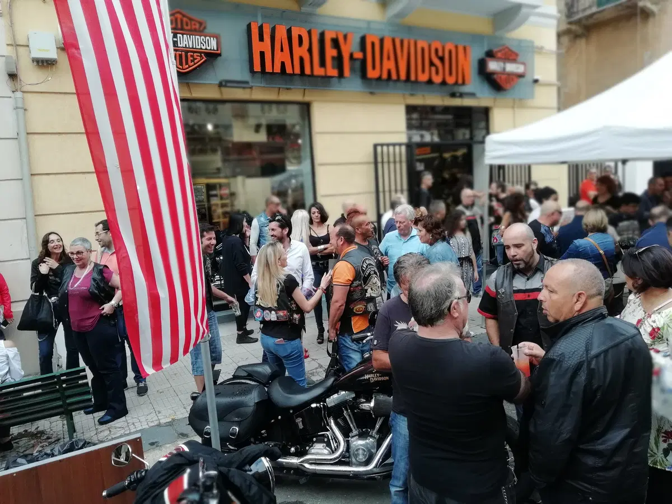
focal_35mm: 26
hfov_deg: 67.3
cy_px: 252
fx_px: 505
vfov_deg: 53.1
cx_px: 336
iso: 50
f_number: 4
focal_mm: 3.46
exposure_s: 1/116
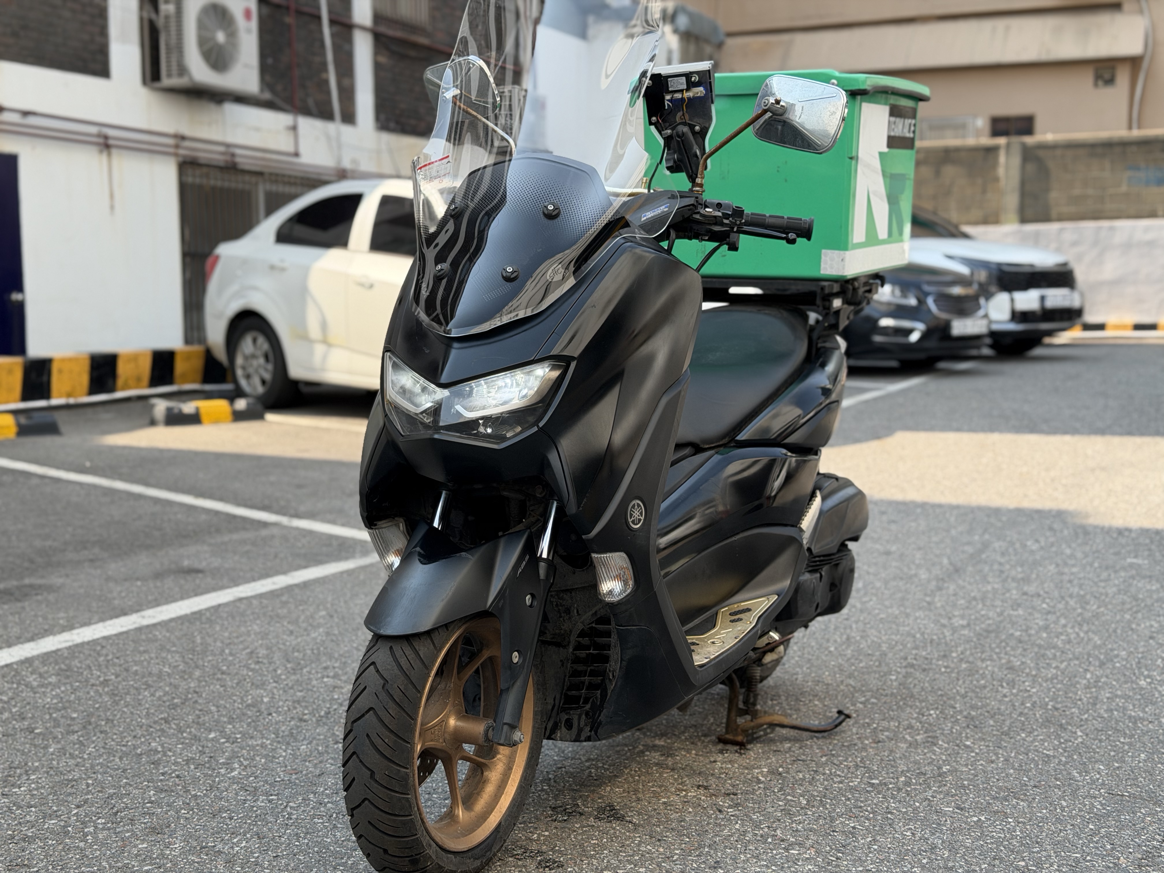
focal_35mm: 48
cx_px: 582
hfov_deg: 39.7
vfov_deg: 30.3
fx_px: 1614
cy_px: 436
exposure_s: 1/1456
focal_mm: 6.76
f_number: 1.78
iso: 80
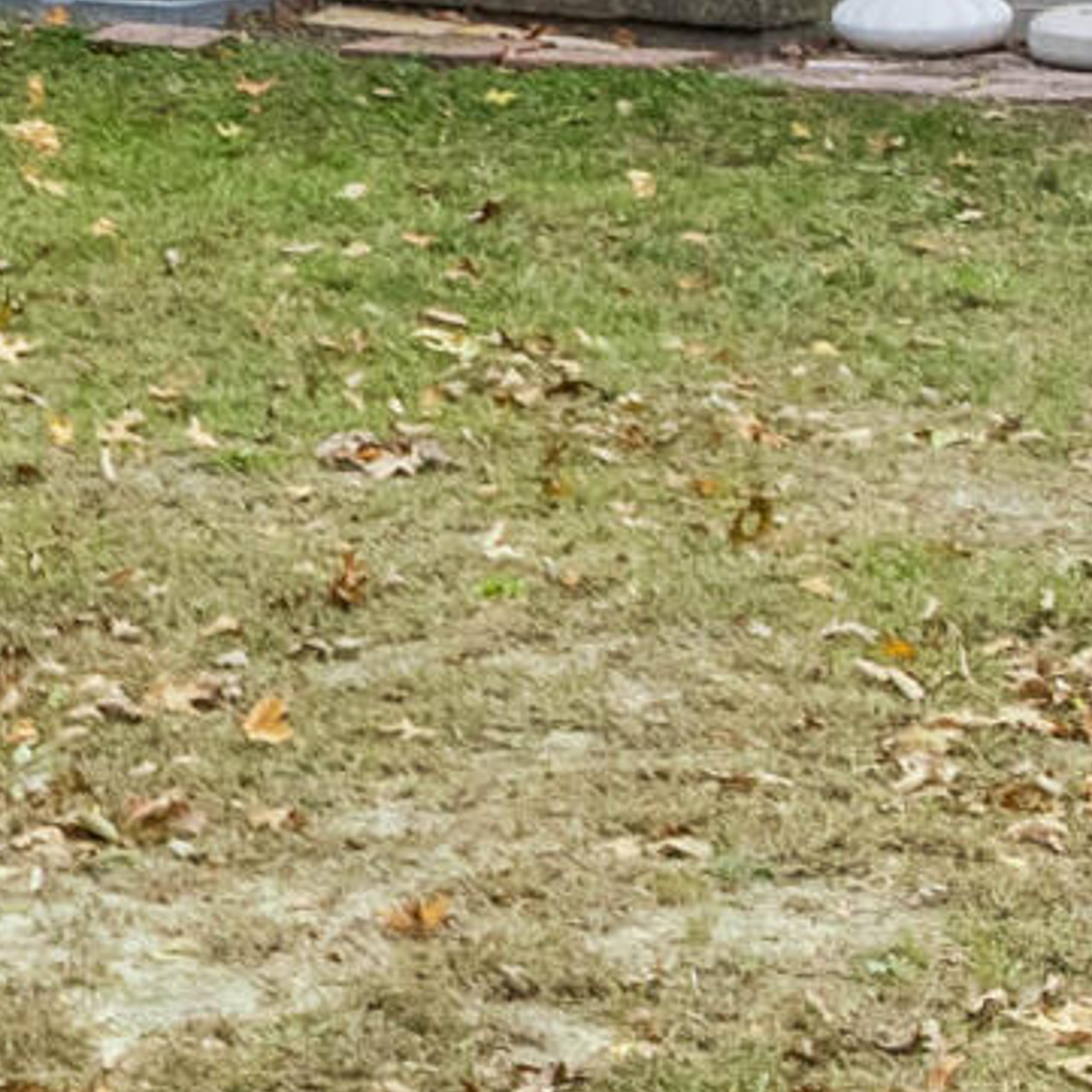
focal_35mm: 176
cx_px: -1243
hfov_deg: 9.2
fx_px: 6282
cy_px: -672
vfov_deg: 9.6
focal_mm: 12.29
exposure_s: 1/1250
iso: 410
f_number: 2.8
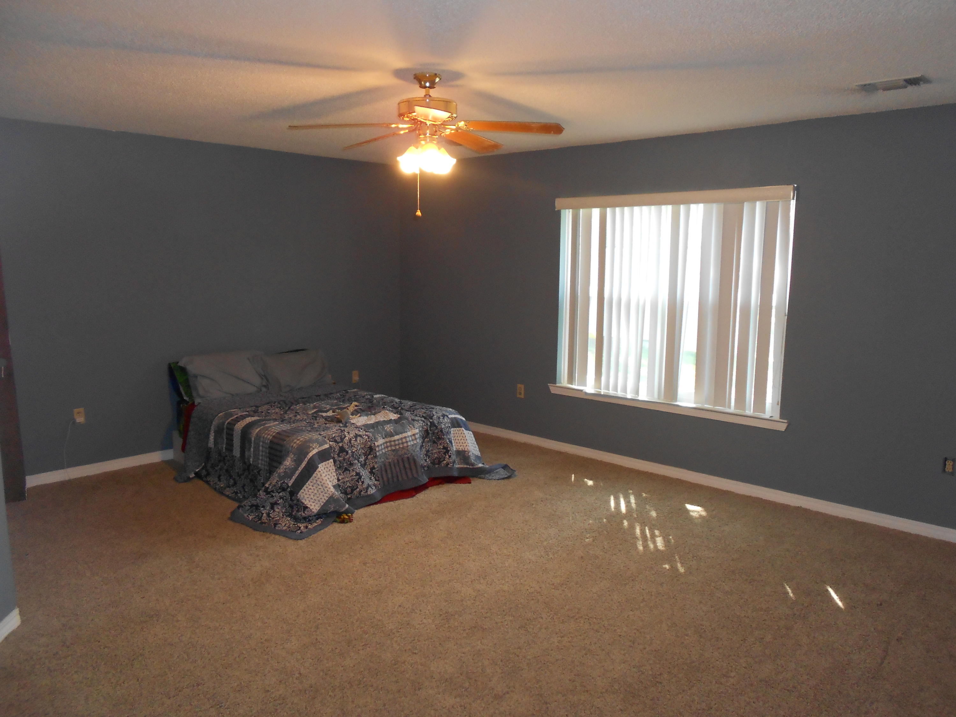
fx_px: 718
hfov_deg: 67.3
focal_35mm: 26
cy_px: 358
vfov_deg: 53.1
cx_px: 478
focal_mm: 4.6
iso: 200
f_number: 3.2
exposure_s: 1/25
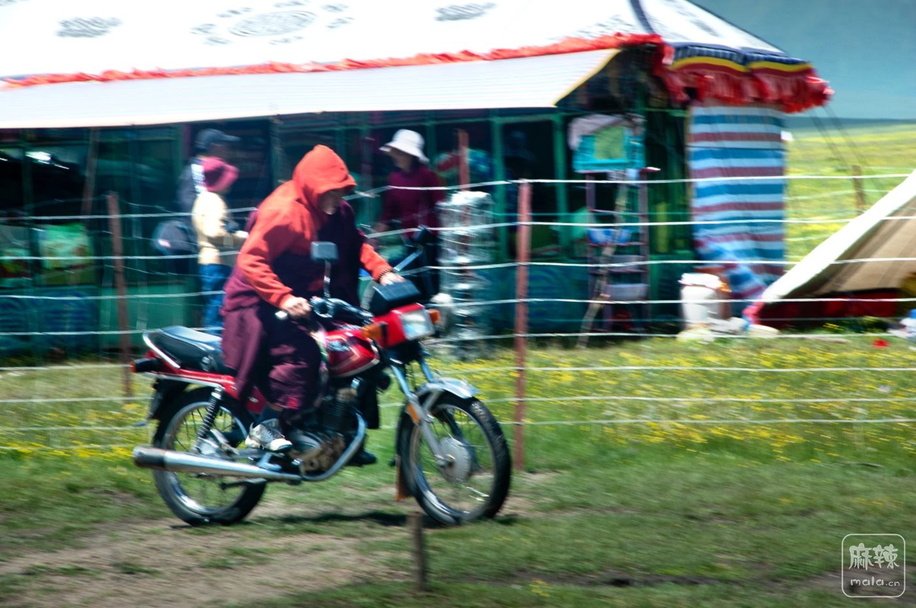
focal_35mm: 202
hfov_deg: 10.2
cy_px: 304
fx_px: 5146
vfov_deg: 6.8
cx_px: 458
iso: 200
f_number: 13
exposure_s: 1/50
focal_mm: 135
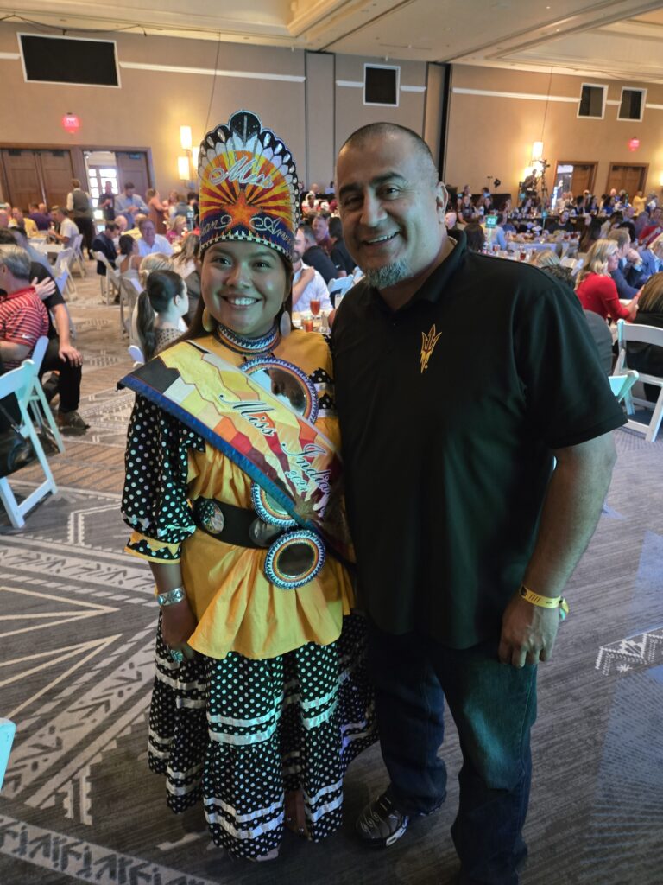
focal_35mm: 23
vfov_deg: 73.9
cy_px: 442
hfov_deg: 58.9
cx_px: 332
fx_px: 587
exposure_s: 1/24
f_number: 1.8
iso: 1250
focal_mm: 5.4
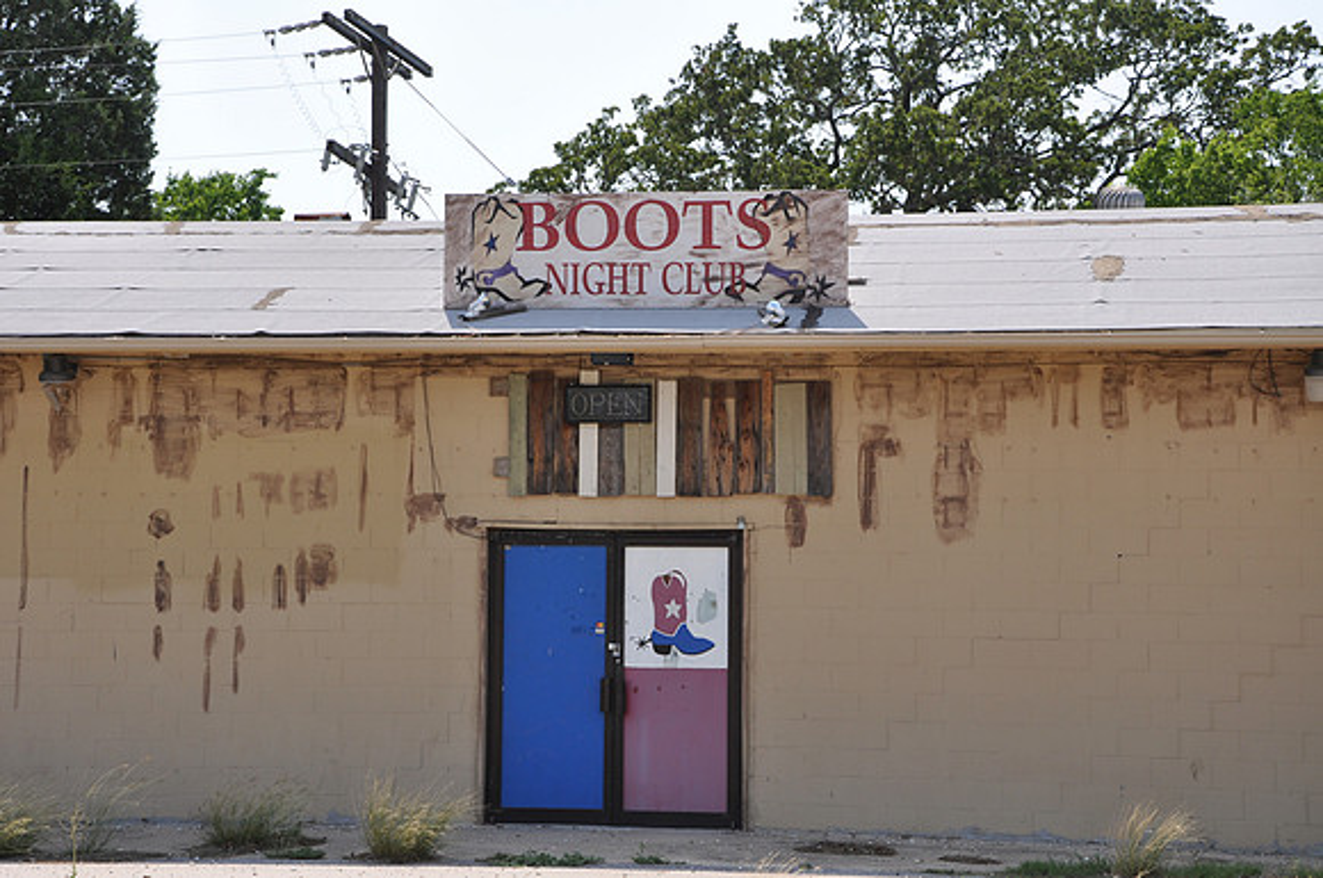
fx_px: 2862
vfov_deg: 17.4
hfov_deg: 26.0
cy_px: 439
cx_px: 662
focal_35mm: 78
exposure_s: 1/200
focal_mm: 52
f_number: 10
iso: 200
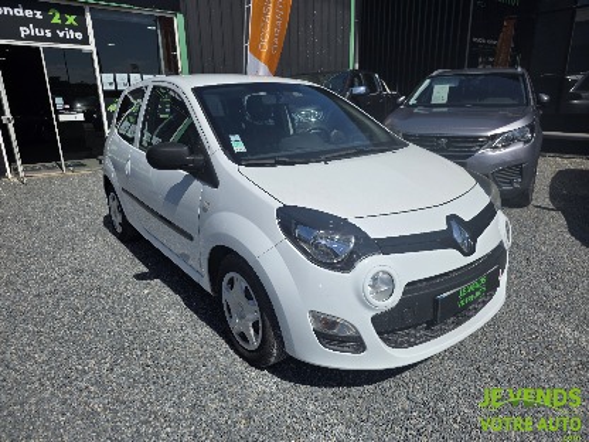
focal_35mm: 23
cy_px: 221
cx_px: 294
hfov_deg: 73.9
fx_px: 391
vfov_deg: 58.9
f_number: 1.7
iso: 64
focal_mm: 6.25
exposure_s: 1/7944
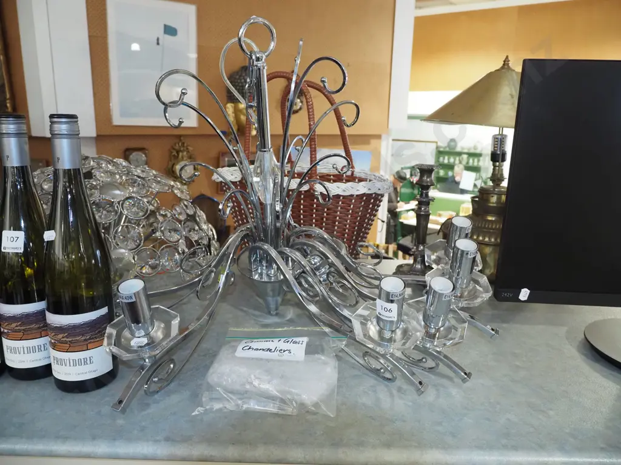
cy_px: 232
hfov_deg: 71.6
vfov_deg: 56.8
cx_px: 310
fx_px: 431
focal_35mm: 24
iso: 2500
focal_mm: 12
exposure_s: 1/60
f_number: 5
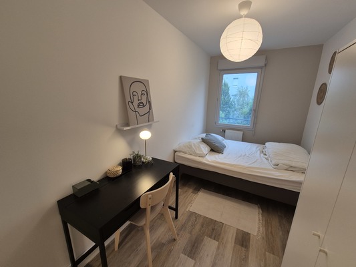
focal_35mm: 13
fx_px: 134
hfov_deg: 106.2
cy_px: 134
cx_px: 178
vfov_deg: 89.9
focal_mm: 2.2
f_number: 2.2
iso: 125
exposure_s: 1/50
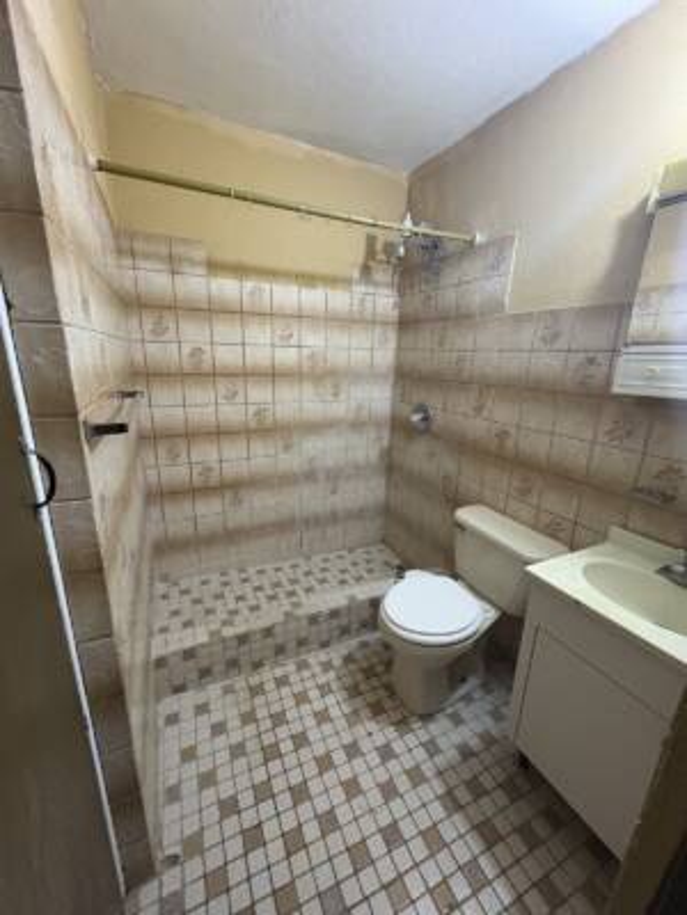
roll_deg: -2.7
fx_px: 370
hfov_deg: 85.7
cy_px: 458
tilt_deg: -14.8
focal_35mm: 14
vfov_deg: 102.1
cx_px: 344
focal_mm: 2.22
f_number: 2.2
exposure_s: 1/60
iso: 640
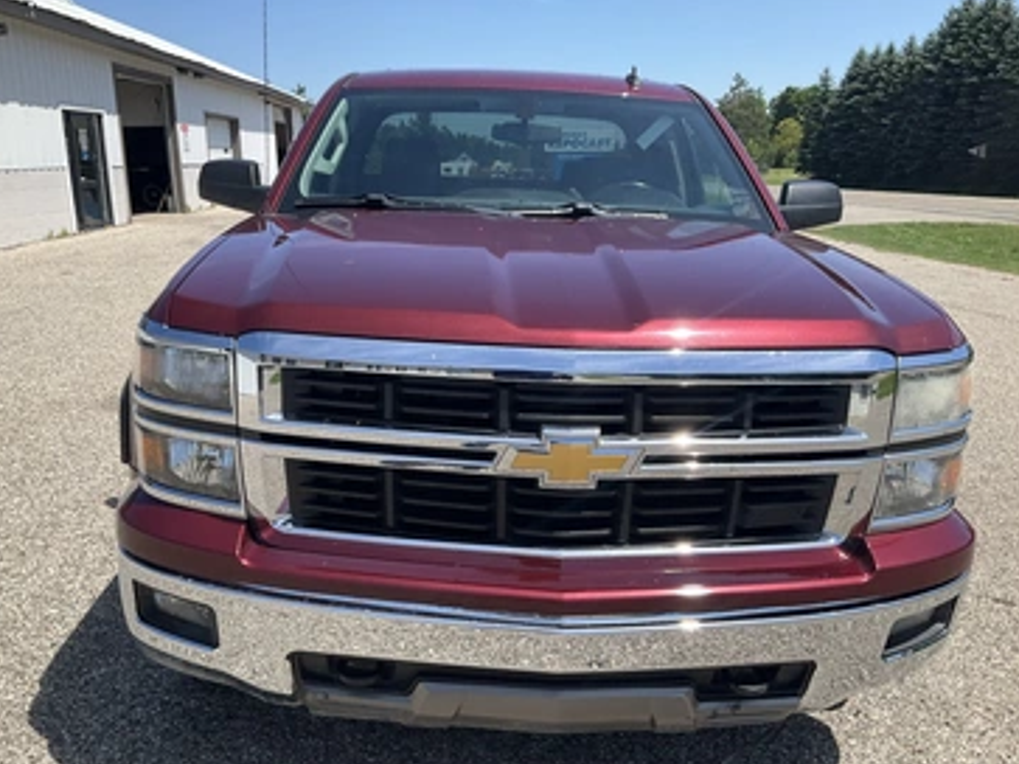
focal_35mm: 32
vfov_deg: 44.1
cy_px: 416
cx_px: 474
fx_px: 942
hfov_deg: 56.8
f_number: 1.8
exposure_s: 1/1311
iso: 25
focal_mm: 3
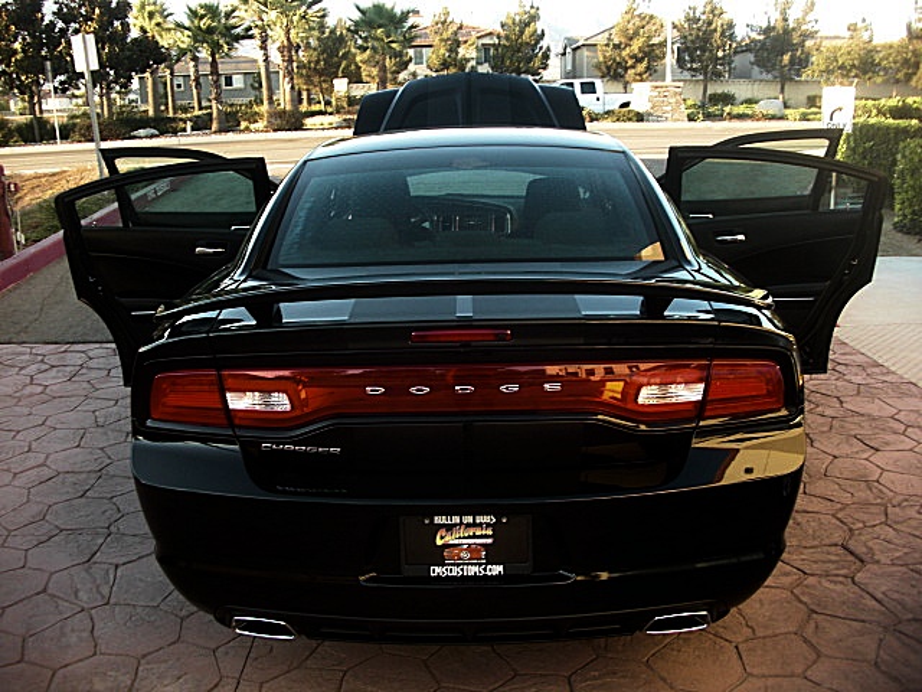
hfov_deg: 51.4
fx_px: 959
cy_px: 346
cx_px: 461
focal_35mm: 36
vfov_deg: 39.7
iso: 100
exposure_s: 1/125
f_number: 2.8
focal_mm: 6.3
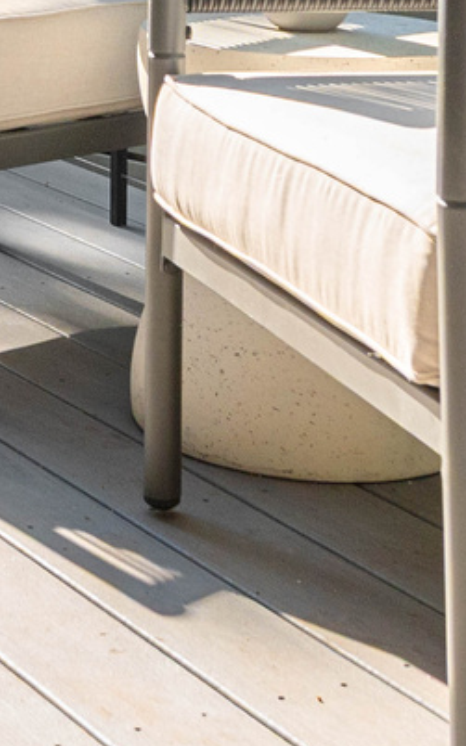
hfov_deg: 11.6
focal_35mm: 109
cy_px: -311
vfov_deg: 17.5
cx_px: -208
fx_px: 2216
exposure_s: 1/500
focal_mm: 21
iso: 500
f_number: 7.1
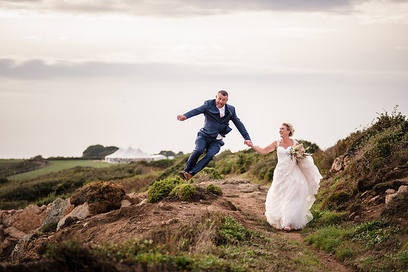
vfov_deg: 13.2
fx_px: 1179
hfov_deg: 19.6
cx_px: 204
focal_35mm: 104
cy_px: 136
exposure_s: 1/320
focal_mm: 104
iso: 100
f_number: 2.8
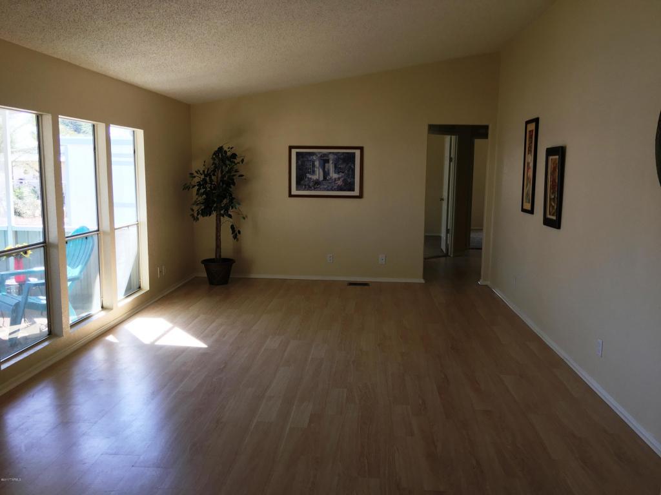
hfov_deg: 61.7
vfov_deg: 48.2
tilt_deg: -6.6
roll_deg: -1.1
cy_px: 248
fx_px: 554
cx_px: 330
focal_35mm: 29
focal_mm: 4.15
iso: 25
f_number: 2.2
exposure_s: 1/60
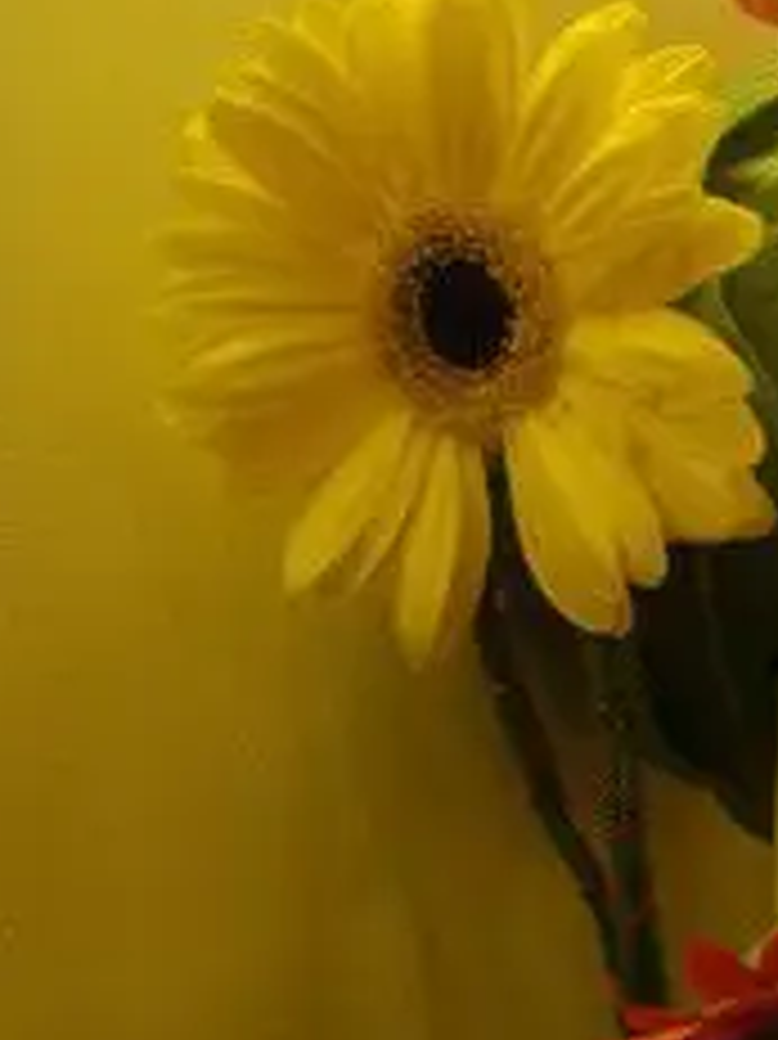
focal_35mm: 90
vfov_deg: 21.7
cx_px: 807
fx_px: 2700
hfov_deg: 16.0
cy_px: 644
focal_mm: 24
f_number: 5
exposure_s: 1/8
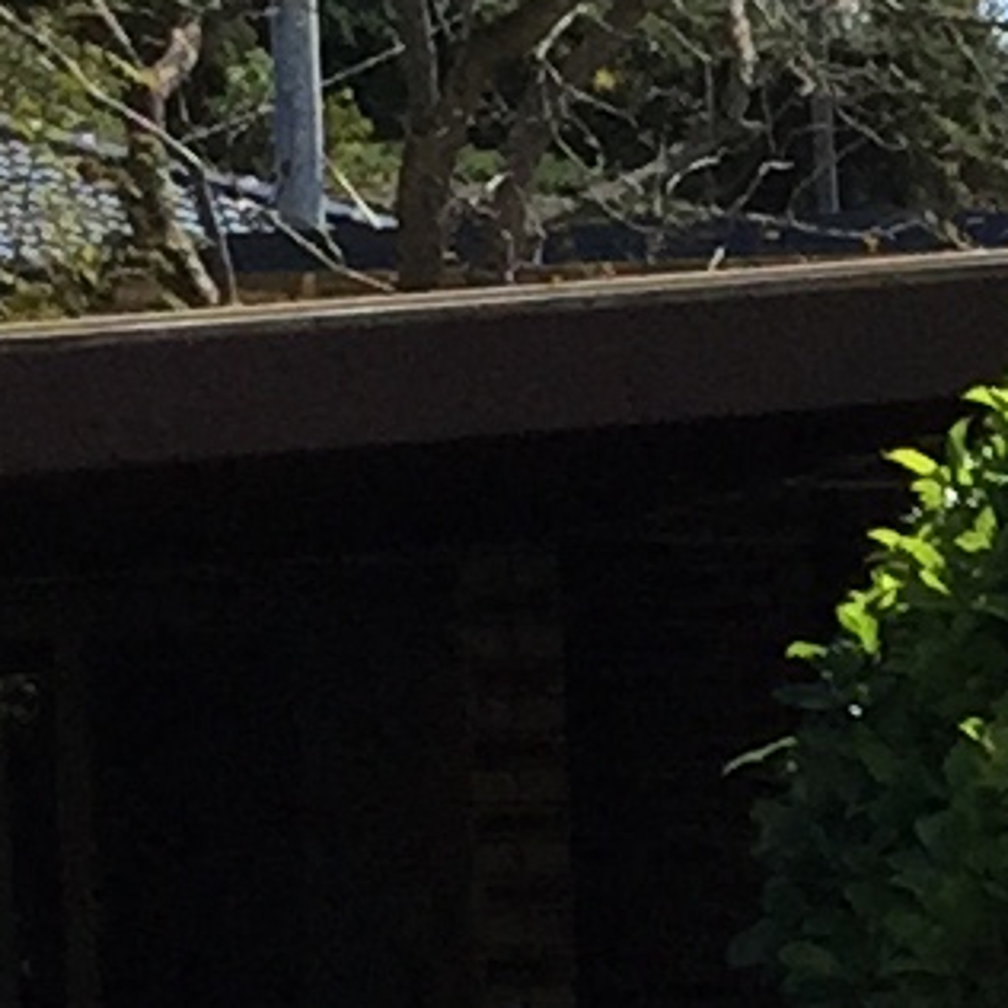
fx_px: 8730
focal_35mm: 265
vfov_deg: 6.5
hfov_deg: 6.2
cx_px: 2842
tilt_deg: -5.6
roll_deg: -0.1
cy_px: 1751
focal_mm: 4.15
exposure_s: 1/1799
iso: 32
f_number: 2.2
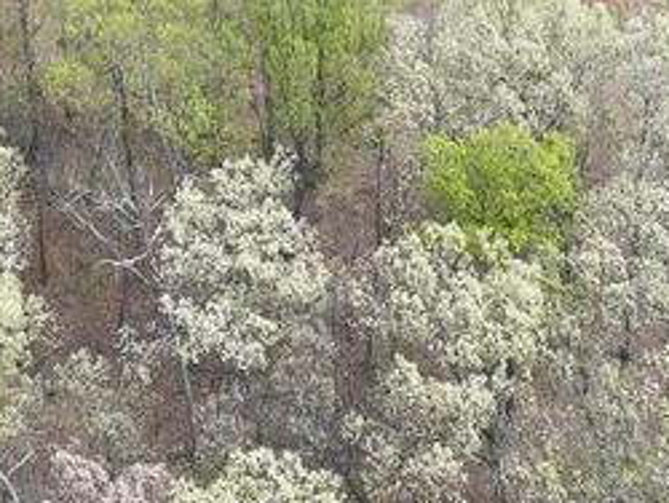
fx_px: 2670
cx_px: 233
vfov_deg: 9.1
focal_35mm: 138
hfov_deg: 14.3
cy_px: -892
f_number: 2.8
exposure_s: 1/1000
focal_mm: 12.29
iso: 310
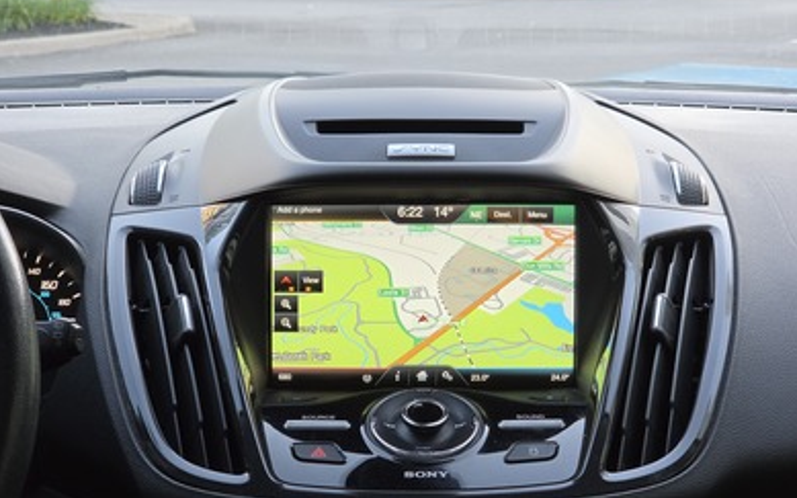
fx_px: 1716
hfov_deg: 26.1
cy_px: 304
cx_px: 426
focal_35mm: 79
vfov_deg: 16.5
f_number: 2.4
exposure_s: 1/120
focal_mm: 7
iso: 125
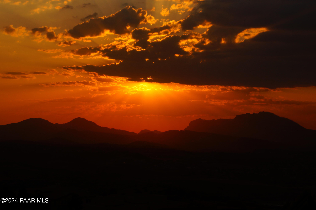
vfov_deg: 15.2
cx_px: 158
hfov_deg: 22.6
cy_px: 105
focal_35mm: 90
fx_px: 789
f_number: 4.5
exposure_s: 1/4000
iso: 100
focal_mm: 60
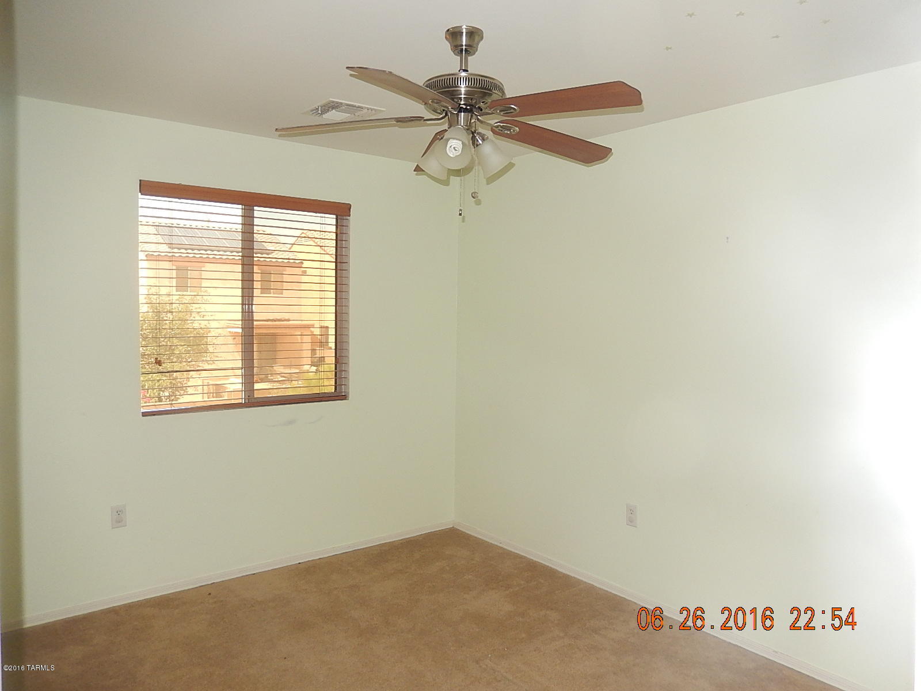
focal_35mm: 25
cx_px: 460
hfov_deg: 69.4
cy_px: 346
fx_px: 665
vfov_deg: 54.9
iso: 200
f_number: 3.4
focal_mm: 4.5
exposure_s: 1/30
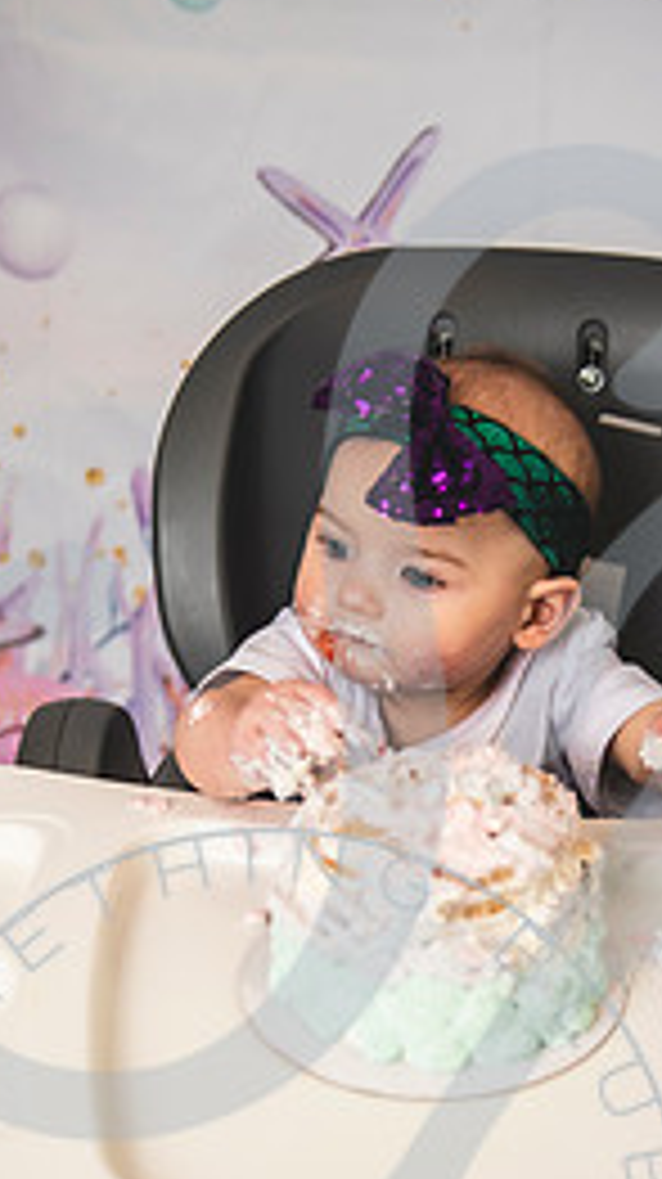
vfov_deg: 32.6
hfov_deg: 19.0
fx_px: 1970
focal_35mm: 63
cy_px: 904
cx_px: 473
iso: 250
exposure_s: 1/160
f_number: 2.8
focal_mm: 35
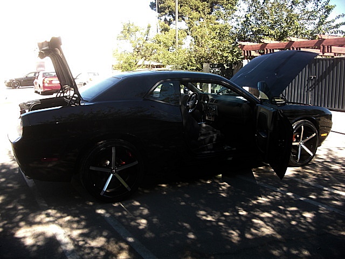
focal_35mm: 36
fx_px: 359
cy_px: 130
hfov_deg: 51.4
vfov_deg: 39.7
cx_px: 172
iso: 50
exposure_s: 1/160
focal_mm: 6.3
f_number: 2.8
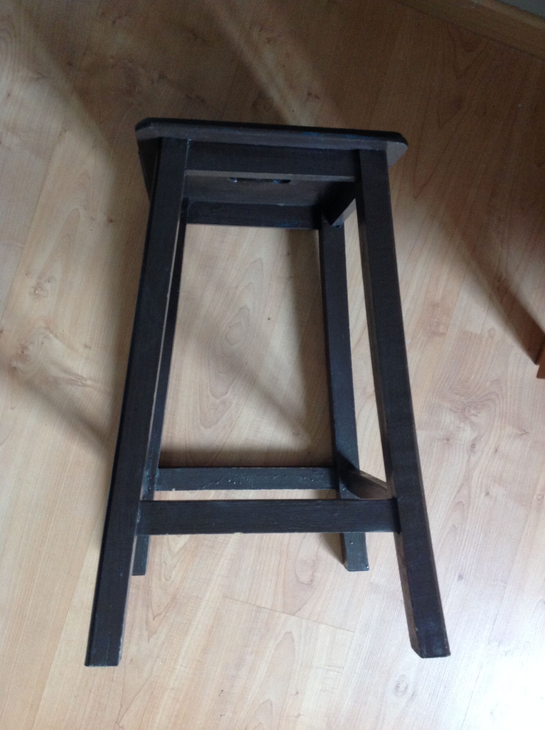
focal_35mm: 35
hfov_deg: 40.6
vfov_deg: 52.7
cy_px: 365
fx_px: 737
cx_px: 272
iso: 250
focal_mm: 4.28
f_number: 2.4
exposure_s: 1/15
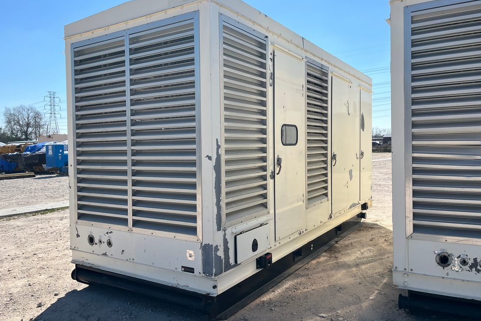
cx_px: 236
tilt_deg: -2.9
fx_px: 374
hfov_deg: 65.5
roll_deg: +1.7
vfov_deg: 46.4
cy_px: 152
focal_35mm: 28
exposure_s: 1/4651
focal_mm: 5.1
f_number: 1.6
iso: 50
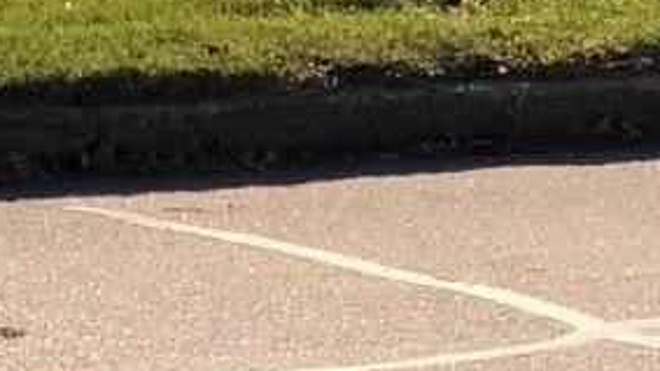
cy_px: -1314
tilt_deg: +2.4
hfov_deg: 5.4
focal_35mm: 403
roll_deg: +1.4
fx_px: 7051
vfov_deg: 2.9
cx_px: 212
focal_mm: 6
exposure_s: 1/1021
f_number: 2.4
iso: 16
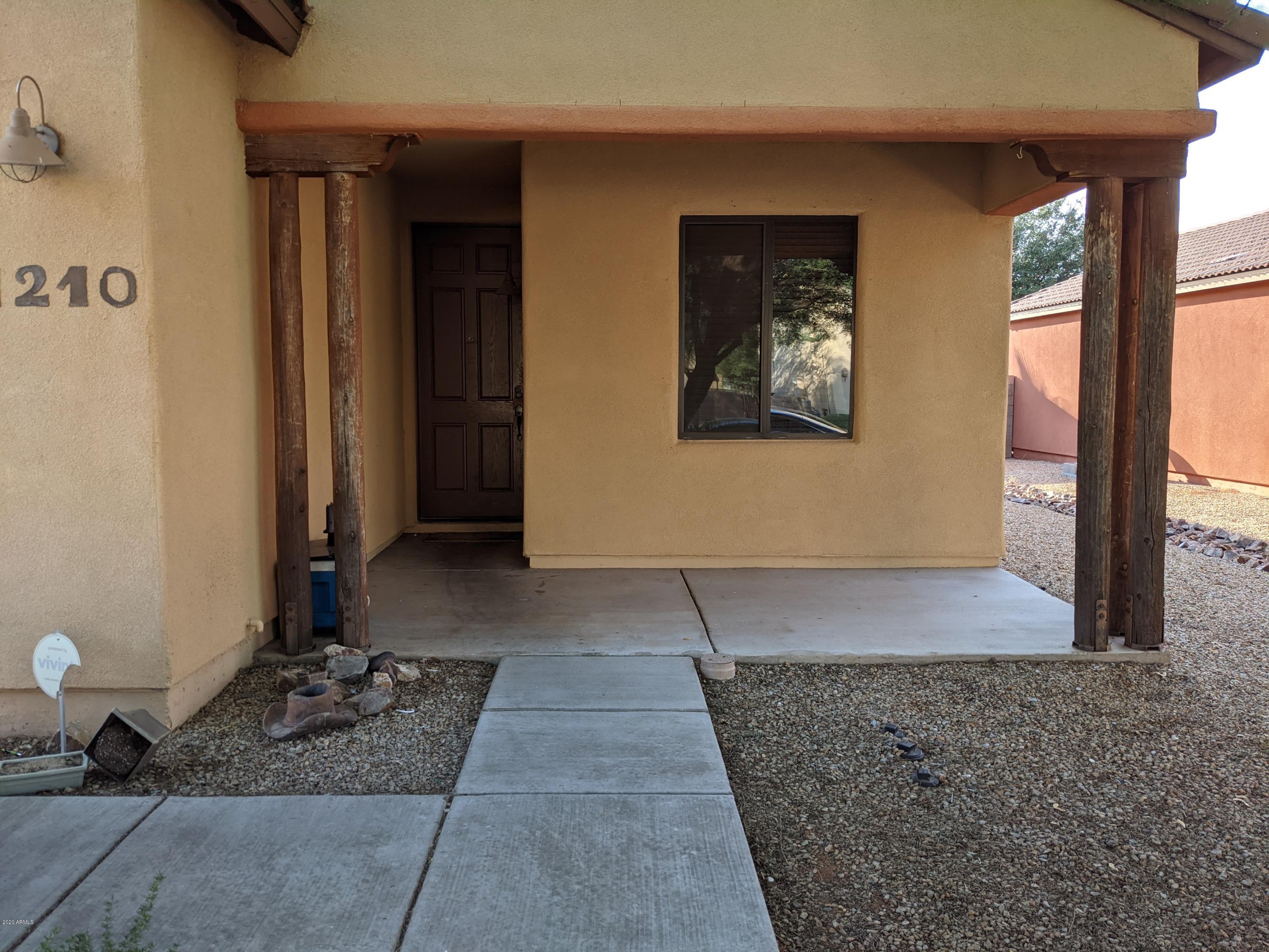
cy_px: 476
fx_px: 990
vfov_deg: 51.4
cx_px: 634
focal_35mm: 27
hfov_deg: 65.3
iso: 44
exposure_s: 1/313
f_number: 1.73
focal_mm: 4.38
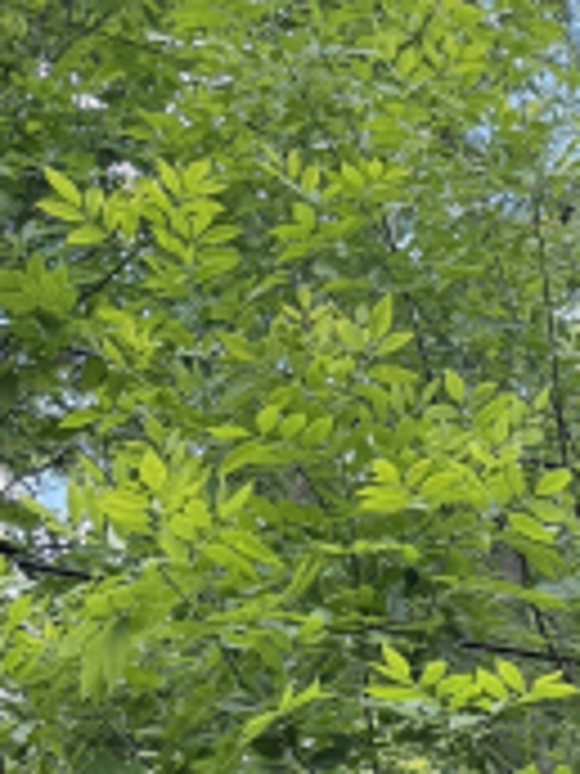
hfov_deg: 13.8
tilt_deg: +8.3
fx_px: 2078
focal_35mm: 93
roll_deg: +1.3
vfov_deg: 18.5
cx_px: 1102
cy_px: 1186
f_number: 1.78
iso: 100
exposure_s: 1/355
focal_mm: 6.76
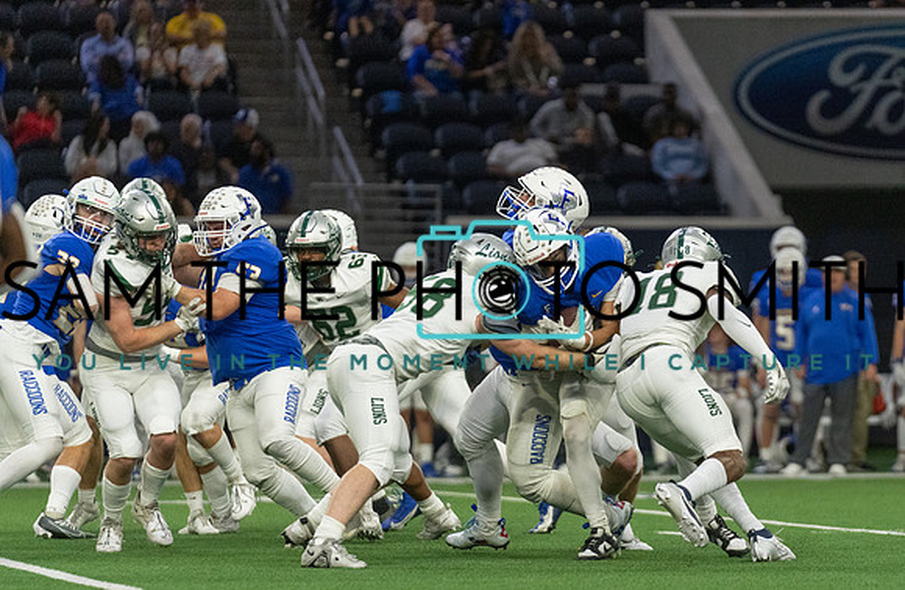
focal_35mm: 283
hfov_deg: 7.3
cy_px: 390
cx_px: 580
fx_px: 7059
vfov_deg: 4.8
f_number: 2.8
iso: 4000
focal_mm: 200
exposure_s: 1/1250
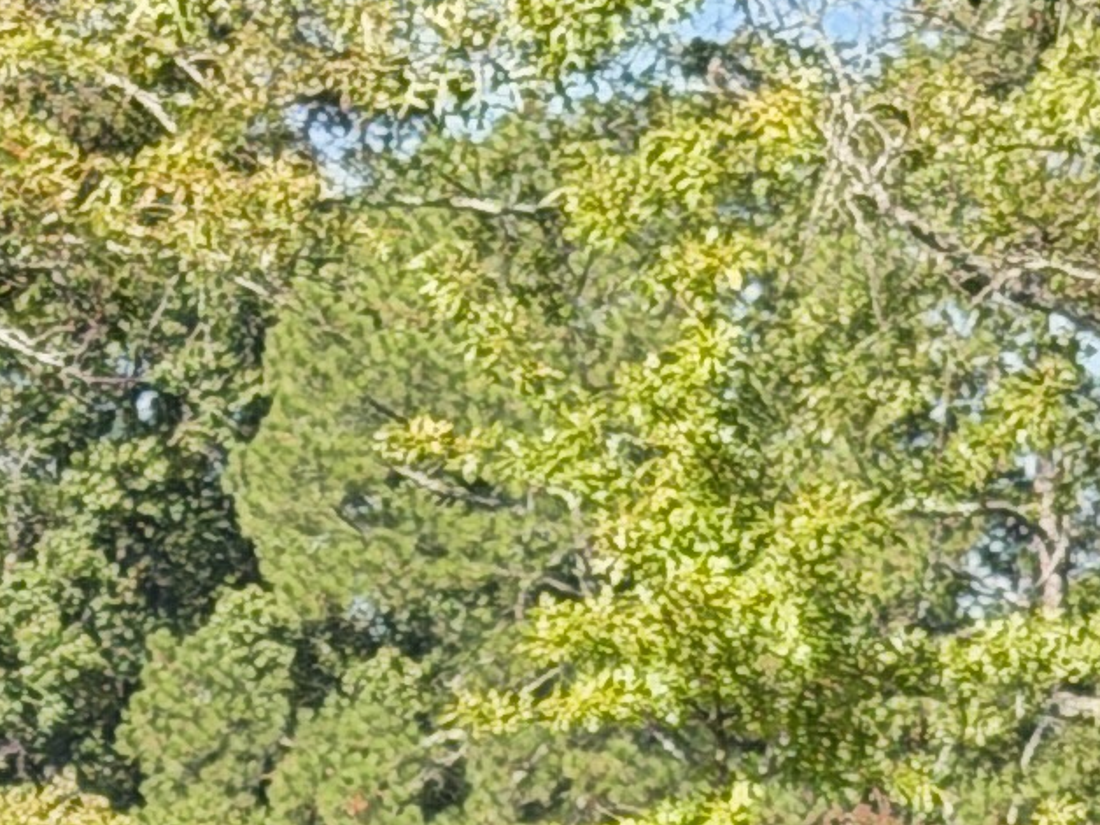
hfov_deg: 6.4
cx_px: 382
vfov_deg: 4.6
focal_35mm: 308
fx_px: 9787
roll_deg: -0.1
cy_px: 2594
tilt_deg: -7.0
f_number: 1.78
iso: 80
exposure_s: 1/786
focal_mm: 6.76
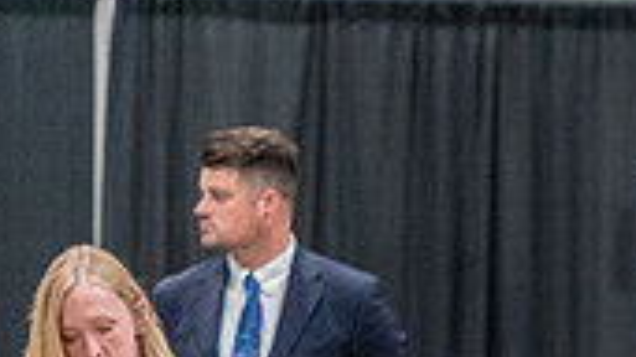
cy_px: 634
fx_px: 11968
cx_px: 818
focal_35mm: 710
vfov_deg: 1.7
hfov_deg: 3.0
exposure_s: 1/250
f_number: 2.8
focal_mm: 200
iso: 6400
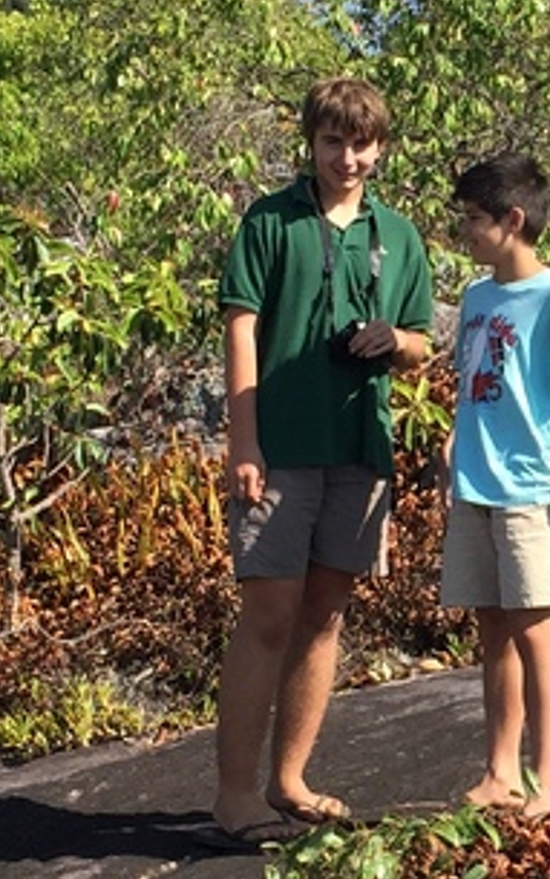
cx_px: 734
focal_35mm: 121
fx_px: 2898
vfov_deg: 17.2
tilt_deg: -1.8
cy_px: 452
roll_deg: -1.1
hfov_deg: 10.6
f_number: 2.2
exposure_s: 1/1276
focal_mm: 4.15
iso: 32
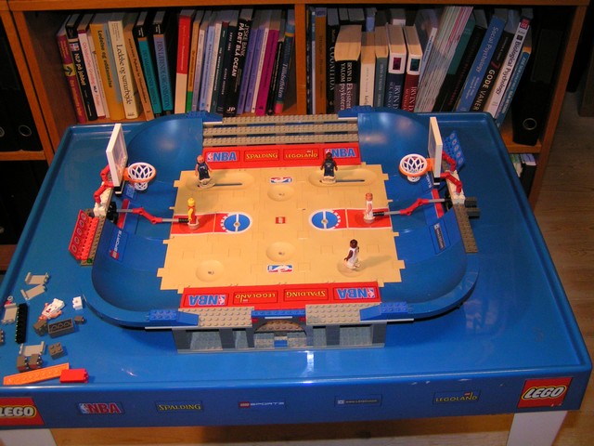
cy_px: 223
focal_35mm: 38
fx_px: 652
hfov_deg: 49.0
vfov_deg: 37.7
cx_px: 297
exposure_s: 1/40
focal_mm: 5.8
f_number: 2.8
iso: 200
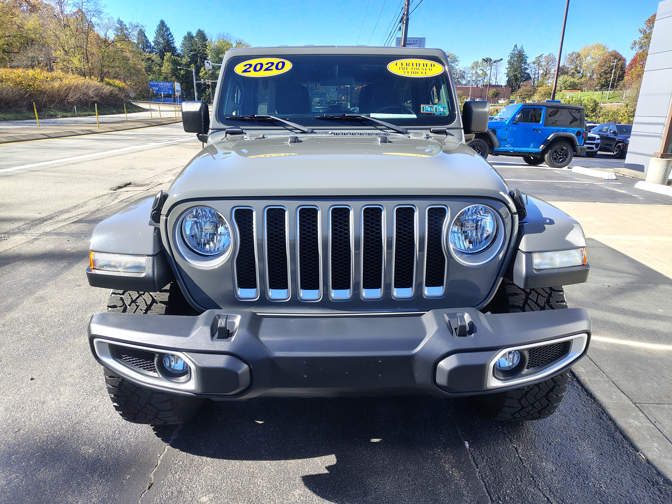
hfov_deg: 71.6
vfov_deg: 56.8
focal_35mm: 24
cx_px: 336
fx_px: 466
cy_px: 252
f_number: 1.8
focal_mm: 5.56
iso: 100
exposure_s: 1/442
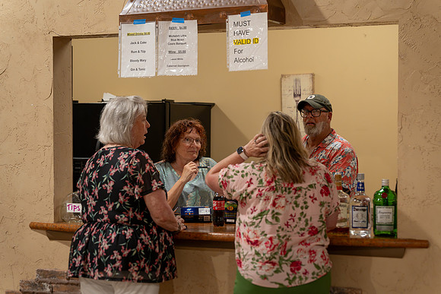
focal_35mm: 91
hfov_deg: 22.4
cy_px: 147
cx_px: 220
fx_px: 1115
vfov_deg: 15.0
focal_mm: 91
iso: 3200
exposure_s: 1/400
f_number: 3.5
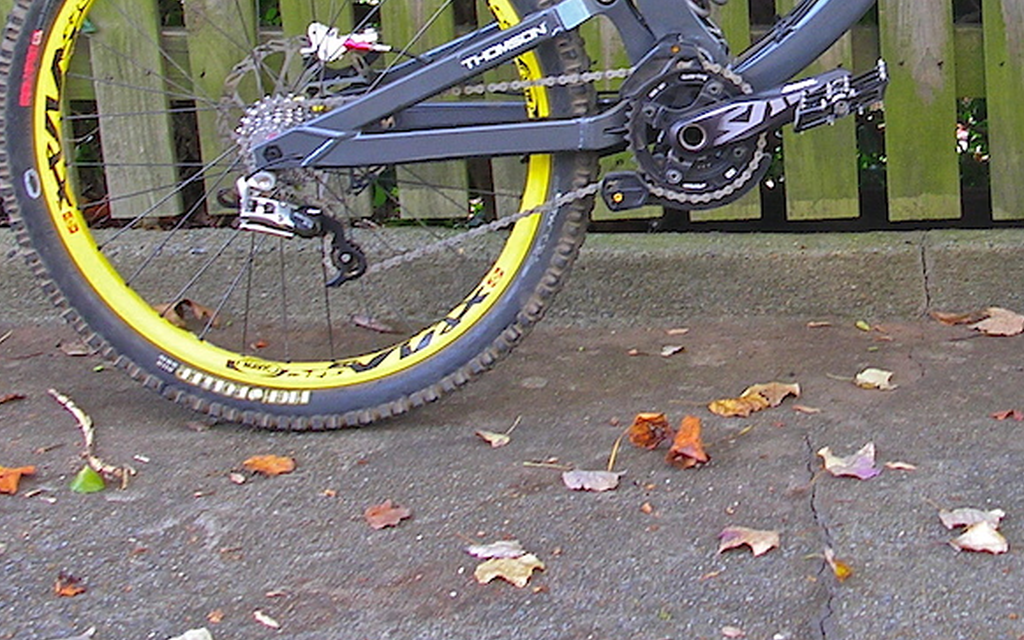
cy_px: 14
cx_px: 834
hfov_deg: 23.7
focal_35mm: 86
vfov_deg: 14.9
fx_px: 2400
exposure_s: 1/17.3
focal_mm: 7.1
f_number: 3
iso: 50
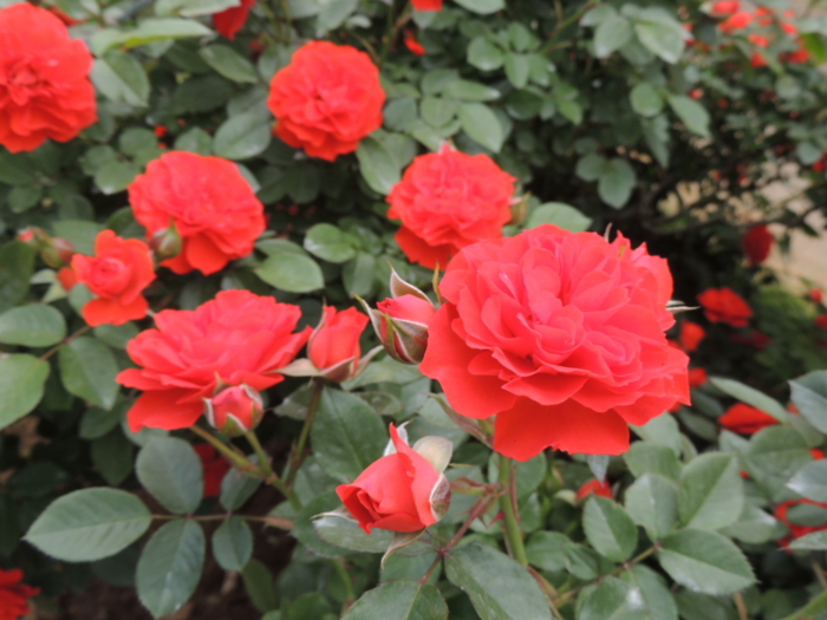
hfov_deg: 56.8
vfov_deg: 44.1
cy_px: 273
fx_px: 765
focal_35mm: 32
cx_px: 443
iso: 100
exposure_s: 1/400
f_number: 3.1
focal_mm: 4.9
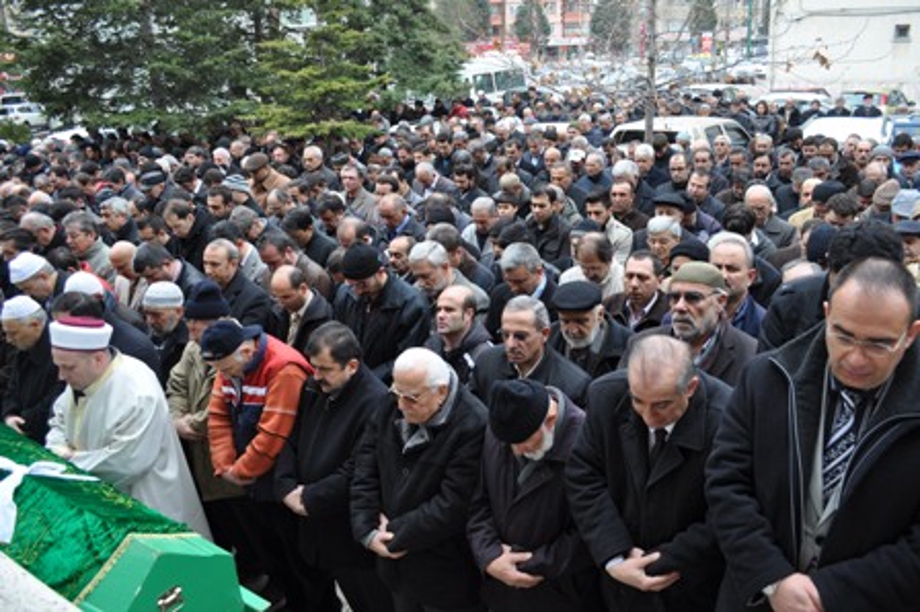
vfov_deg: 47.9
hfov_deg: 67.4
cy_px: 306
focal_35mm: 27
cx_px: 460
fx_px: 689
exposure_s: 1/125
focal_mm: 18
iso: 250
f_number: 5.6
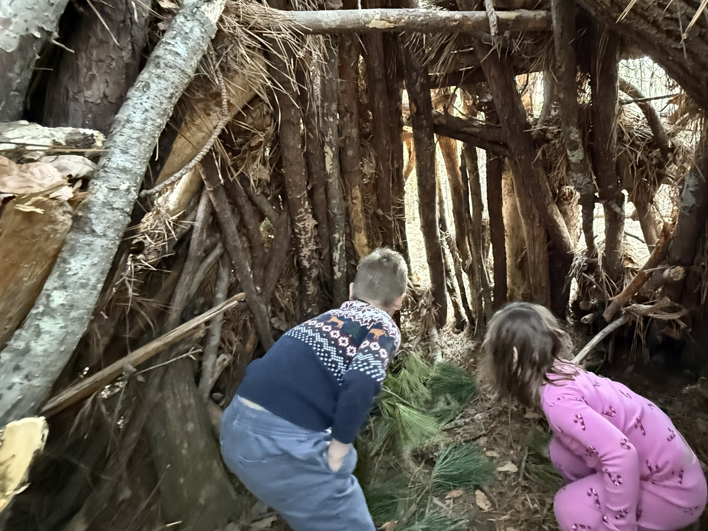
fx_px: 368
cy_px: 213
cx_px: 452
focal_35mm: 18
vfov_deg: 70.9
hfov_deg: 85.6
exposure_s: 1/54
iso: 1250
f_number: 2.2
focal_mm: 2.22
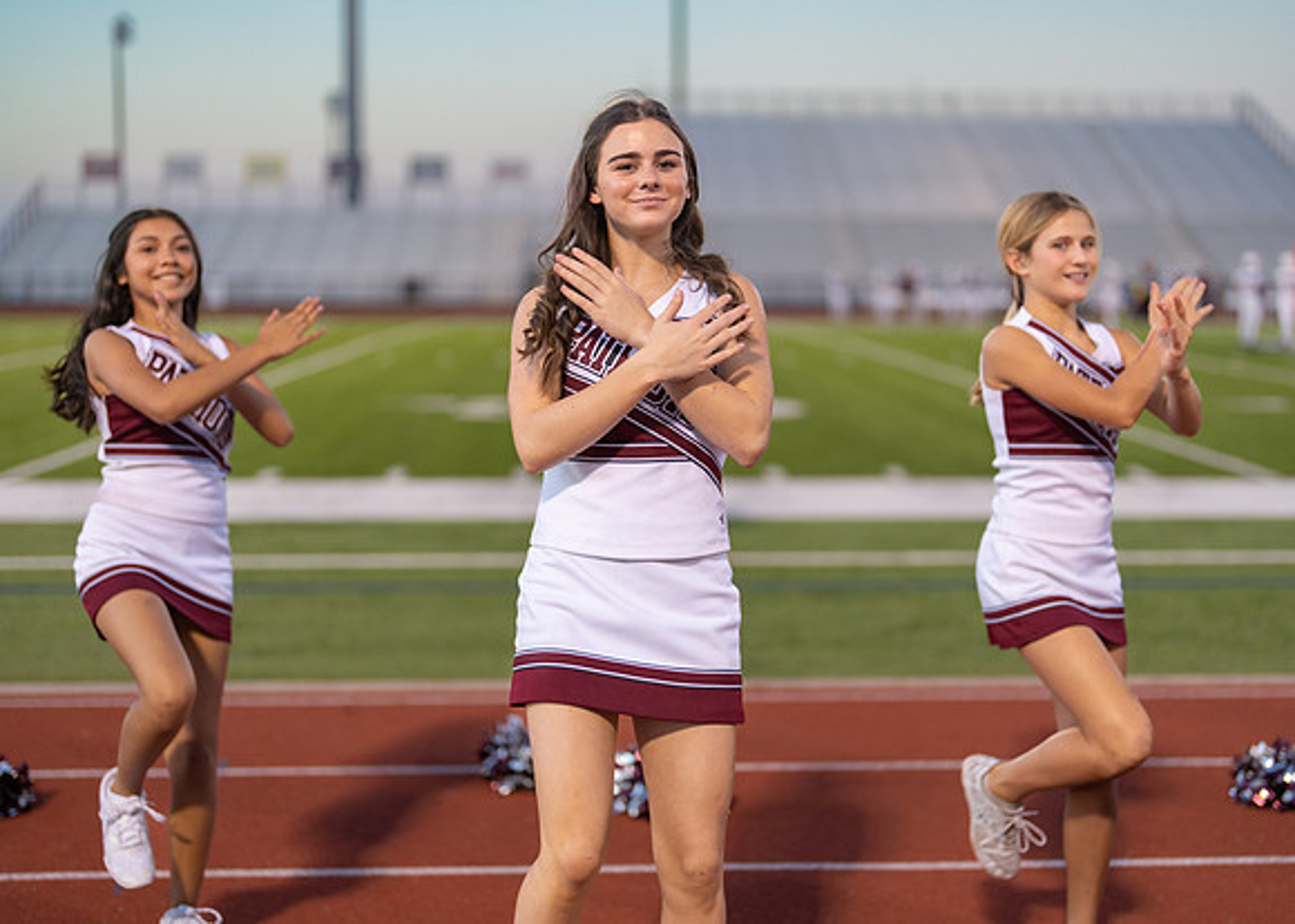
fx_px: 2030
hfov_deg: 35.4
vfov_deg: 25.7
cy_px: 450
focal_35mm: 55
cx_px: 696
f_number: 1.2
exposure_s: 1/1000
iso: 400
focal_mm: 50
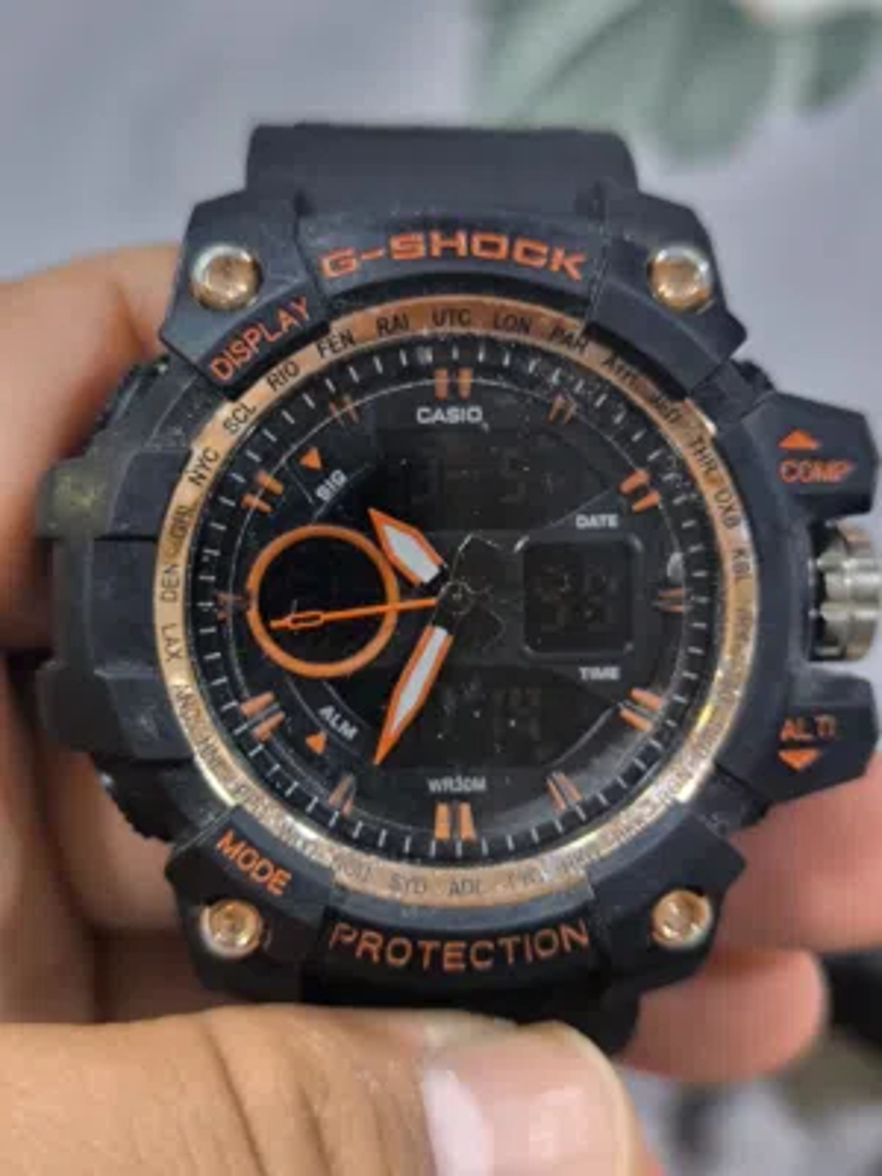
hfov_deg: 29.1
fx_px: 1699
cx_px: 441
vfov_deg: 38.2
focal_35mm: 50
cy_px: 588
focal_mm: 6.92
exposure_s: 1/50
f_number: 1.9
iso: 400
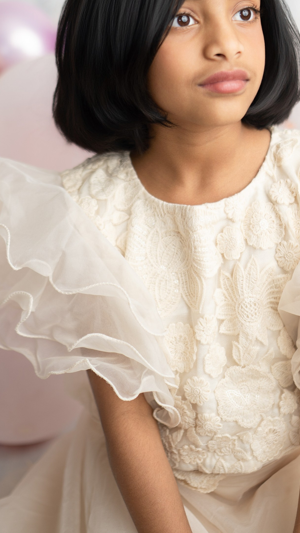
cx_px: 210
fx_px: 975
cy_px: 141
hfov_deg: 17.4
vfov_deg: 30.1
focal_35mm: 69
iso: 100
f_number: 1.6
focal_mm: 35
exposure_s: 1/160
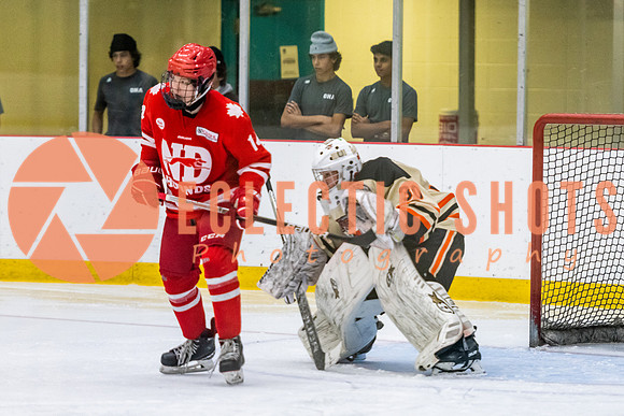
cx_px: 355
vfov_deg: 5.7
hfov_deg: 8.6
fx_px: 4164
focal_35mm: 240
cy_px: 233
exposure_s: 1/640
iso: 3200
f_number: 3.2
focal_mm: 170
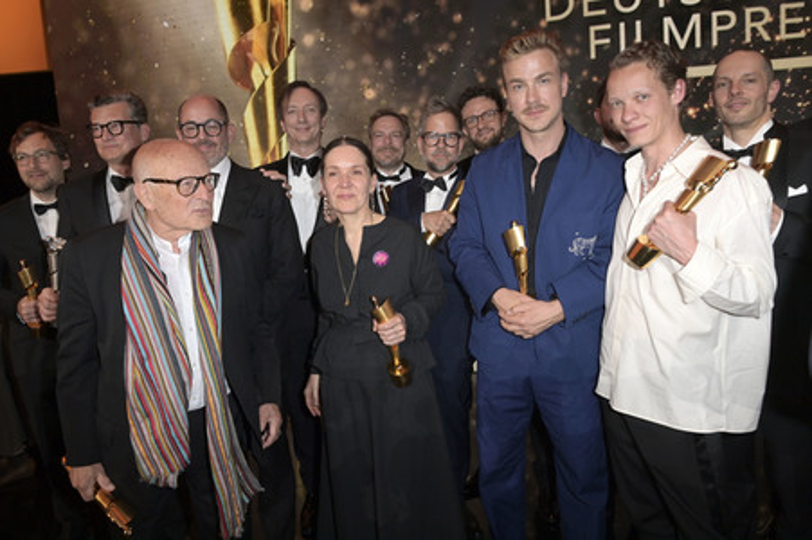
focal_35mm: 24
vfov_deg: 53.1
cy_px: 270
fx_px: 541
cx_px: 406
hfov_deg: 73.8
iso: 2000
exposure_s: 1/125
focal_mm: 24
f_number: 5
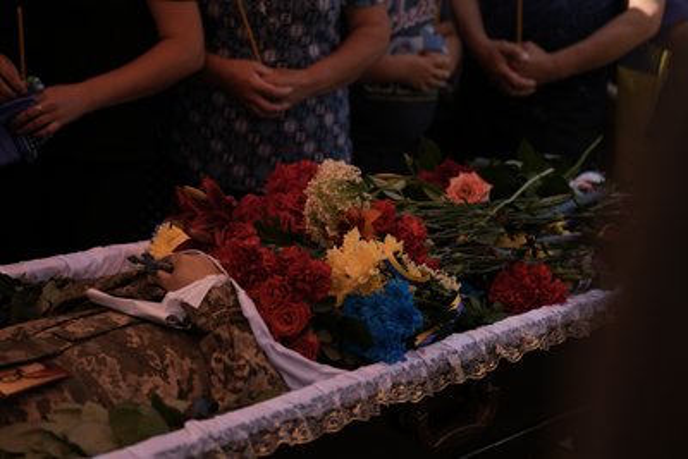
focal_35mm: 70
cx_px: 344
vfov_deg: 19.5
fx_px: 1338
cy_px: 230
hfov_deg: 28.8
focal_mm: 70
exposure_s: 1/125
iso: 200
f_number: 2.8
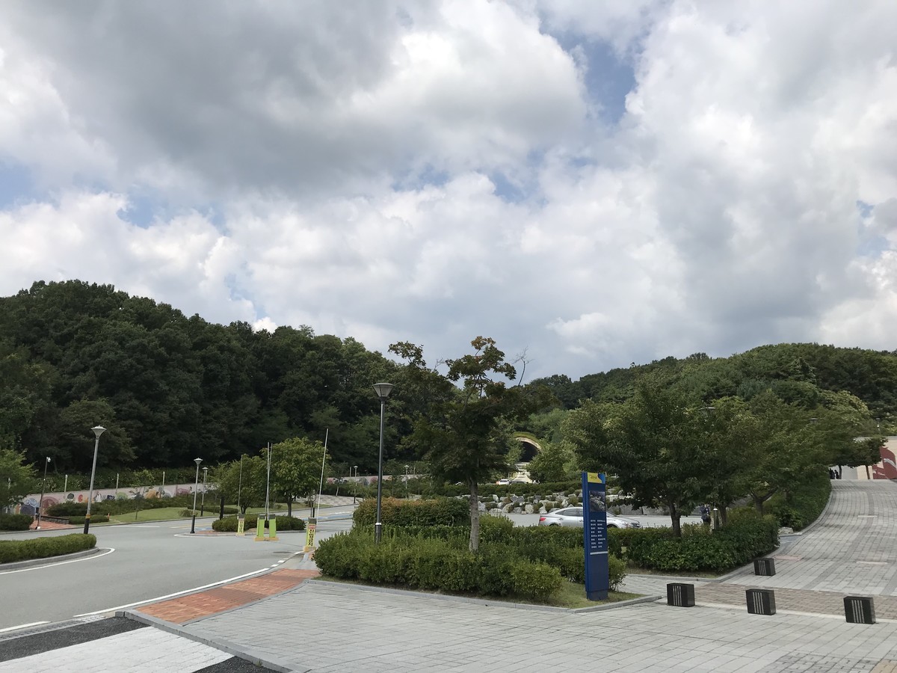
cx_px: 448
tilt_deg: +12.8
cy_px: 336
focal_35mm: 28
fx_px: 726
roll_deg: -0.8
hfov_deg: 63.4
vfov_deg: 49.7
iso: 20
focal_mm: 3.99
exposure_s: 1/3831
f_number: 1.8
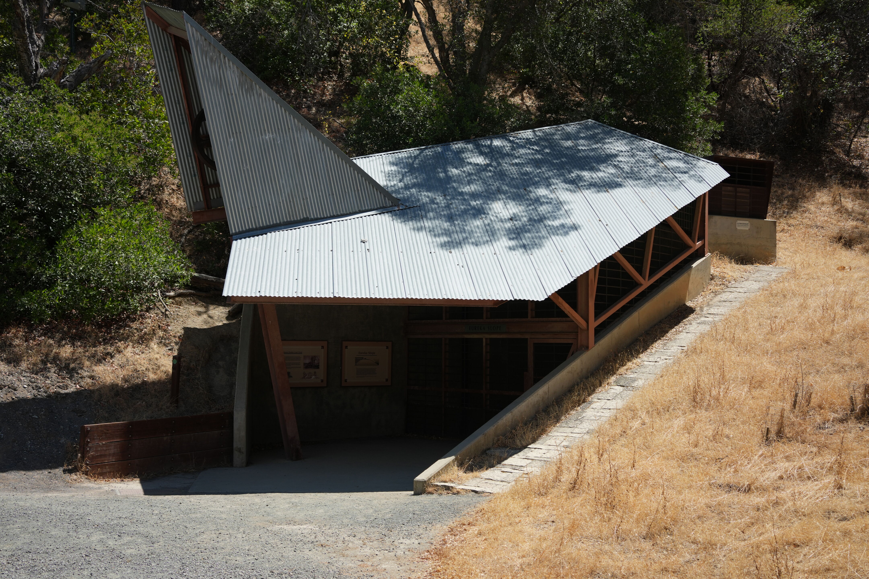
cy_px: 290
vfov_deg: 27.0
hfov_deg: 39.6
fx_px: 1207
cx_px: 434
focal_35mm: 50
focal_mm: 50
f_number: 4.5
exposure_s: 1/1250
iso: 200
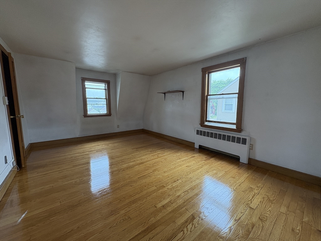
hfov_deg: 102.1
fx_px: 130
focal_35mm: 14
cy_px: 120
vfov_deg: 85.7
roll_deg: -0.9
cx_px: 160
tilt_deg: -7.4
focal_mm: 2.22
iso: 200
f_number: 2.2
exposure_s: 1/93
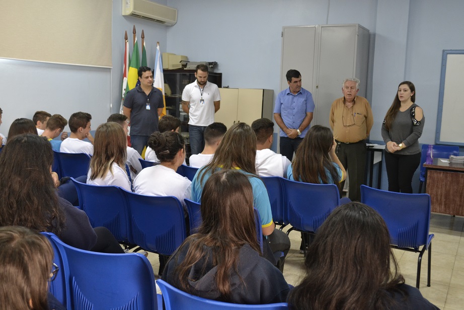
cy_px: 155
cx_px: 232
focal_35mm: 36
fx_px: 464
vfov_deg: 36.9
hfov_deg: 53.1
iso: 1600
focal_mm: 24
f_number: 4
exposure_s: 1/60
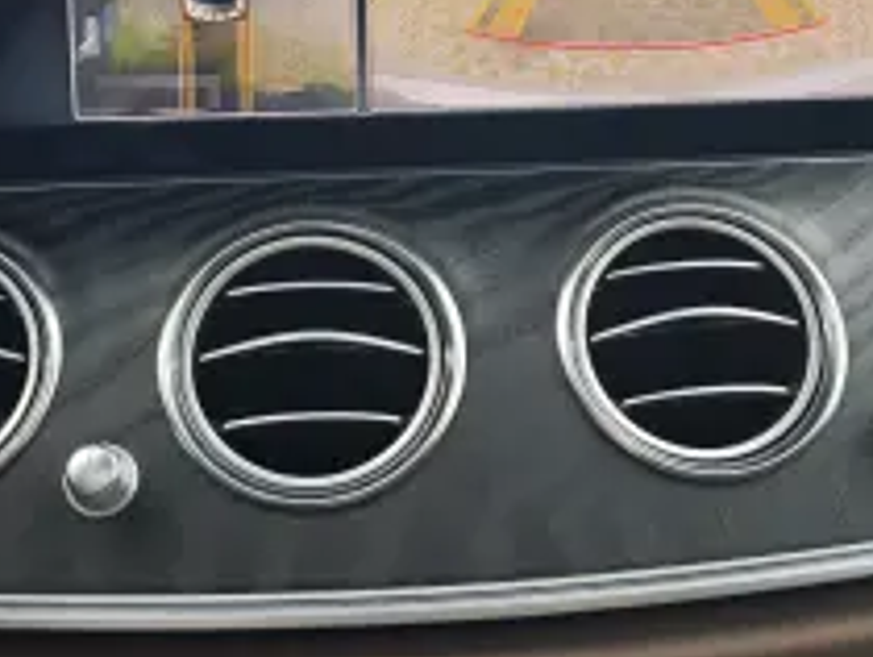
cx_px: 482
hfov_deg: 32.1
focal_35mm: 60
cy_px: 104
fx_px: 1515
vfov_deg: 24.0
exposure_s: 1/100
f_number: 1.4
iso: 64
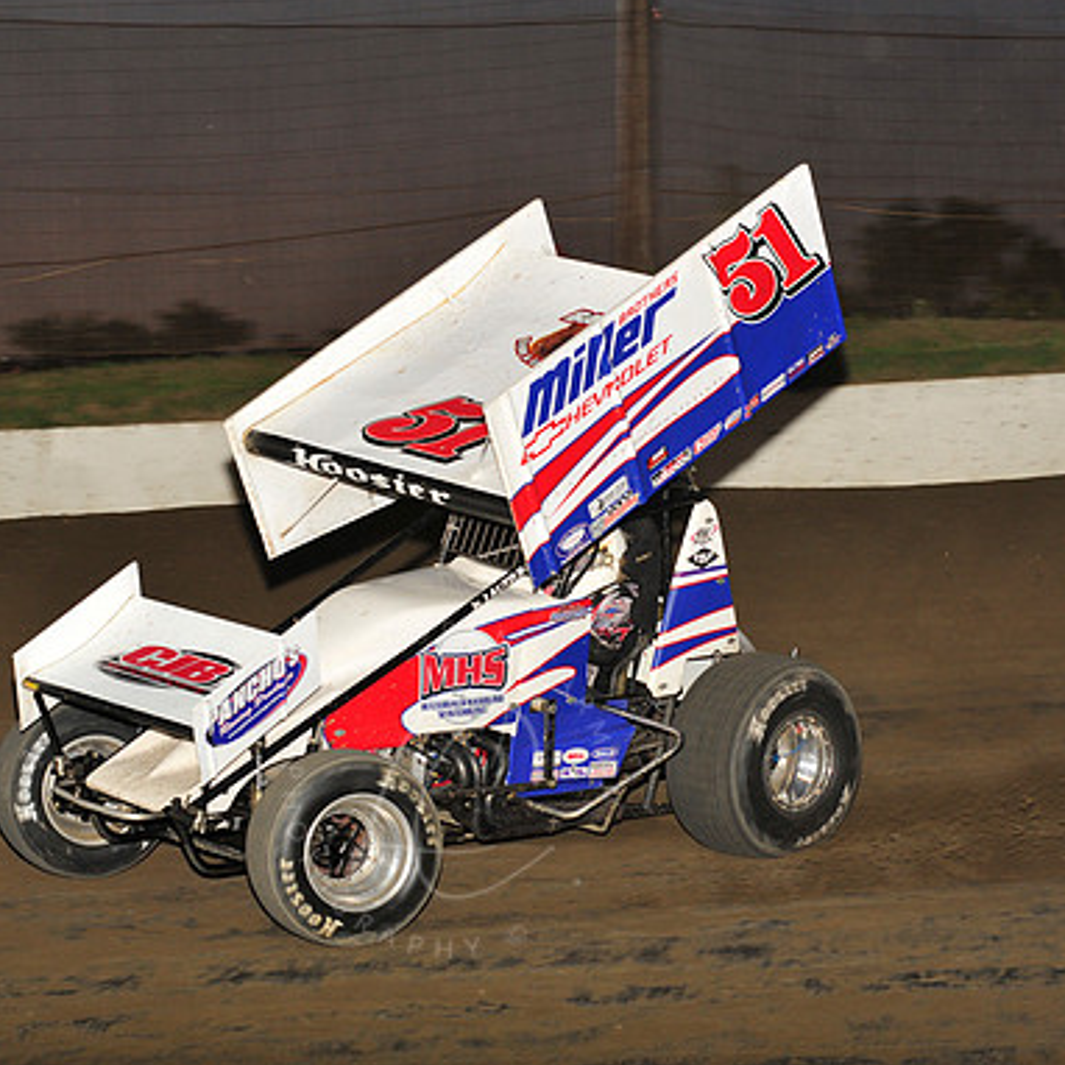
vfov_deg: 13.5
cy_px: 532
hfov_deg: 13.5
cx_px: 449
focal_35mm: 129
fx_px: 4490
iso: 1000
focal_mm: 100
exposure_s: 1/320
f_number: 7.1
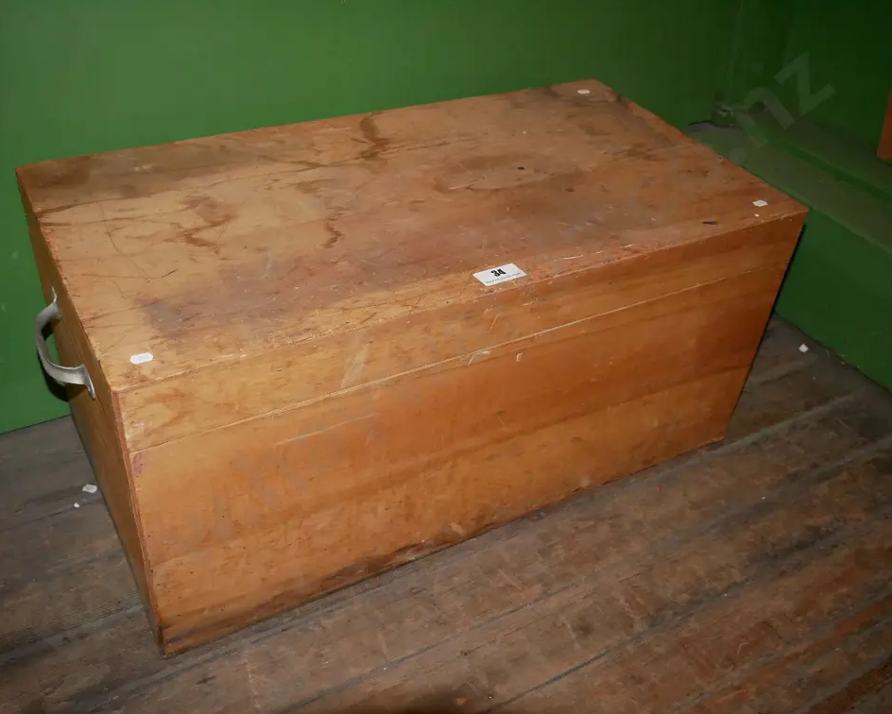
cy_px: 361
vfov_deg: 41.2
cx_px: 433
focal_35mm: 36
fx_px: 951
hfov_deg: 50.3
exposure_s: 1/60
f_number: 3.8
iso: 3200
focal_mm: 17
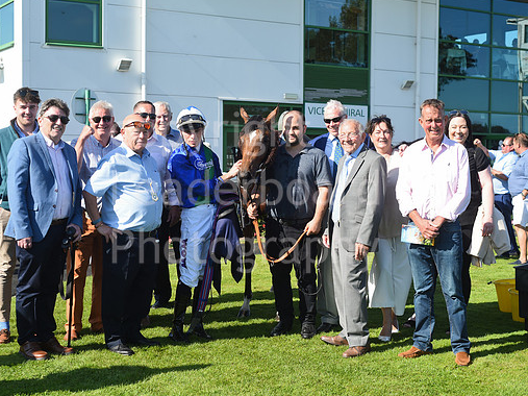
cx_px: 247
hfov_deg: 34.9
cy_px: 197
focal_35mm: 55
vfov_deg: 26.5
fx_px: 839
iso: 500
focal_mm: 50
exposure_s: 1/2000
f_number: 4.5
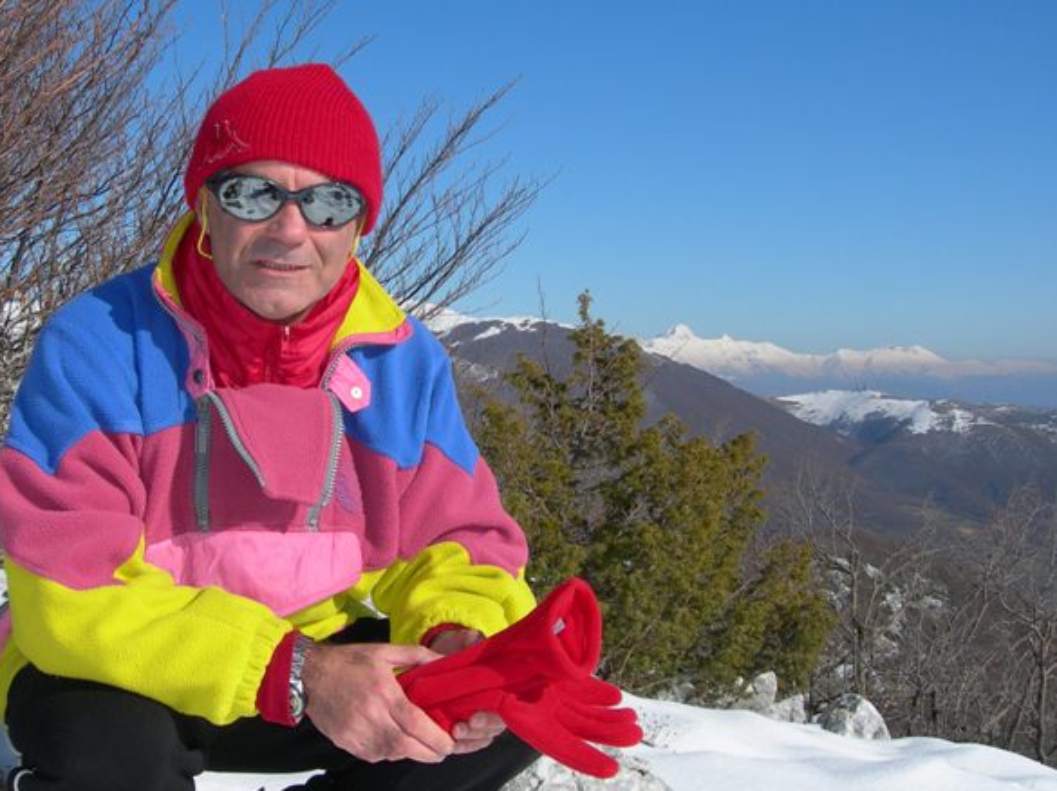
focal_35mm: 52
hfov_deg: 36.6
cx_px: 401
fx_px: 1587
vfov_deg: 28.0
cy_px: 354
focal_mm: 7.8
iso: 50
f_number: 4.8
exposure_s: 1/850
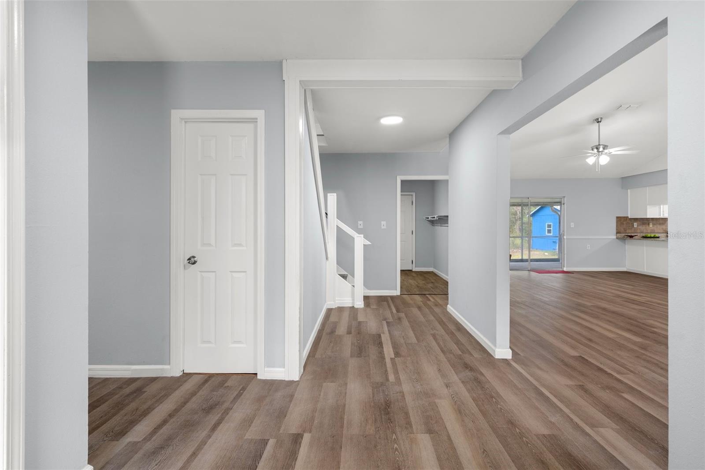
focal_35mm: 17
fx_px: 333
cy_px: 235
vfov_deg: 70.4
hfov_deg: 93.3
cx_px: 352
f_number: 8
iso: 320
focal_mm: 17
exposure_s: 2.5
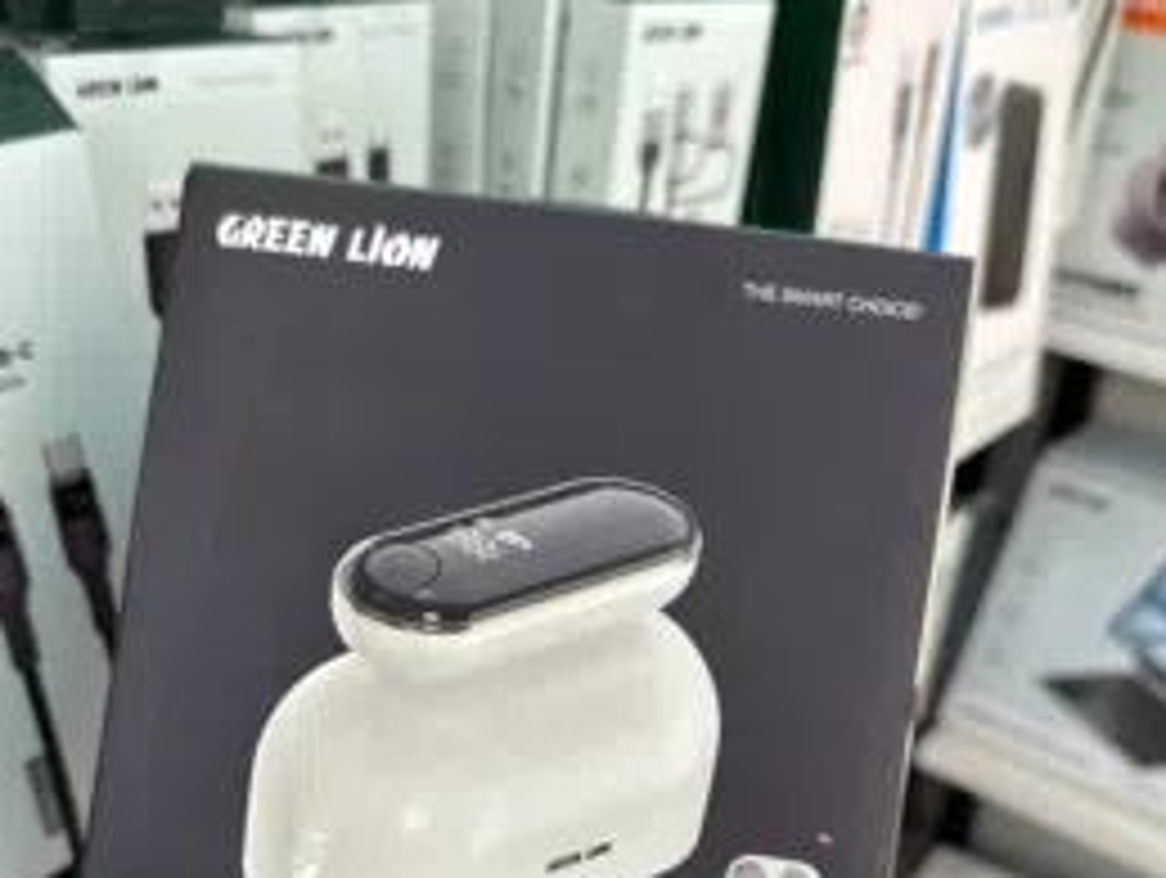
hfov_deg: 49.9
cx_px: 500
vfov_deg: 37.2
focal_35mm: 37
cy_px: 720
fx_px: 1248
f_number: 1.78
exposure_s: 1/100
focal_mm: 6.86
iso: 100
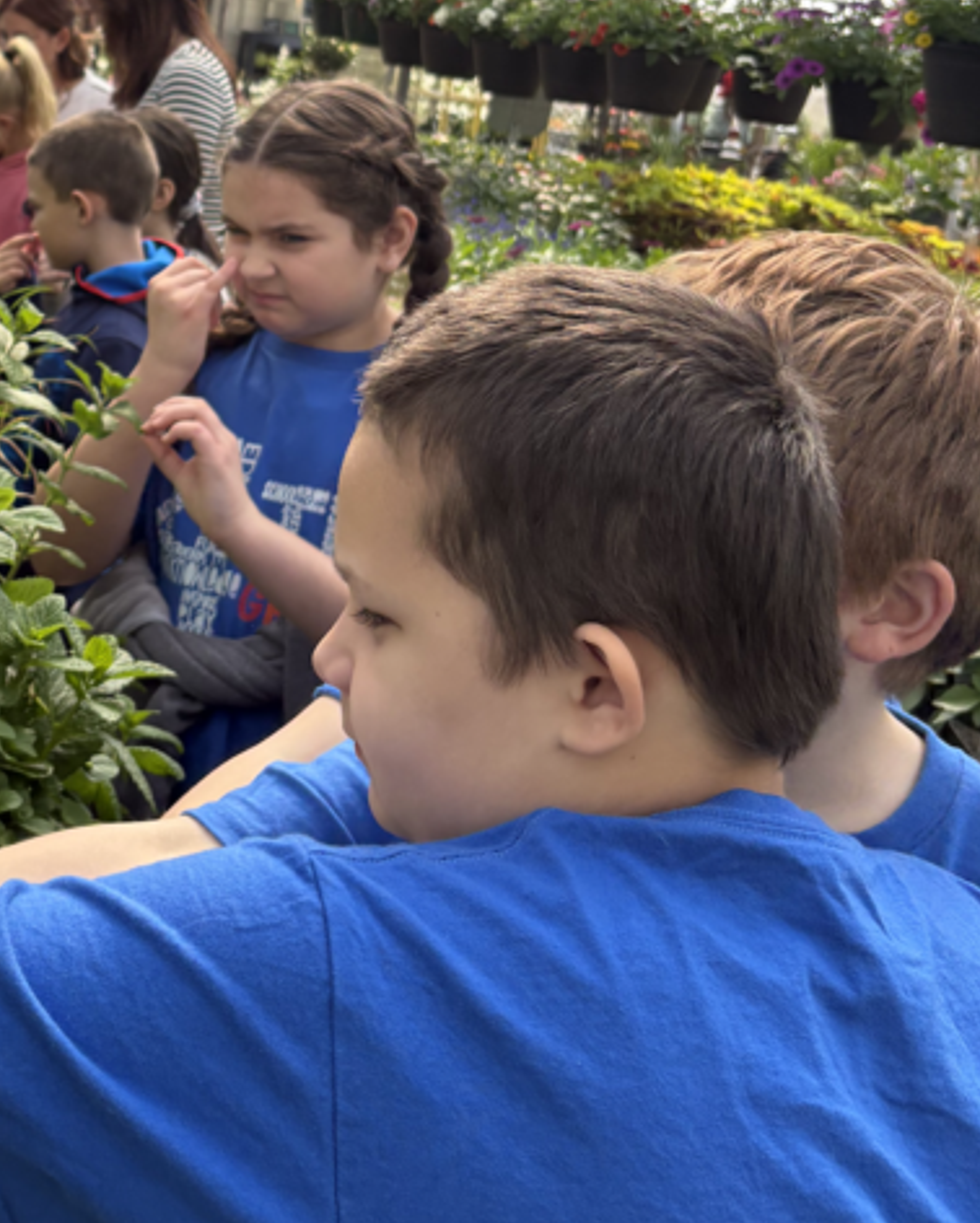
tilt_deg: -3.0
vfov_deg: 32.7
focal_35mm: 55
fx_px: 1993
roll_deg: -7.6
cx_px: 70
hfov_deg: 26.6
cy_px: 163
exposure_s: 1/1364
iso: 64
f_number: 1.6
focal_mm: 5.96
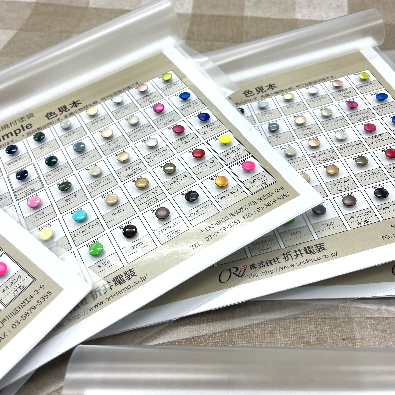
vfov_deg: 52.5
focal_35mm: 31
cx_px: 198
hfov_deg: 52.5
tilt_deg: -43.1
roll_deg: -0.2
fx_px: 400
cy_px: 179
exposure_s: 1/127
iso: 32
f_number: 1.6
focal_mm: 5.1
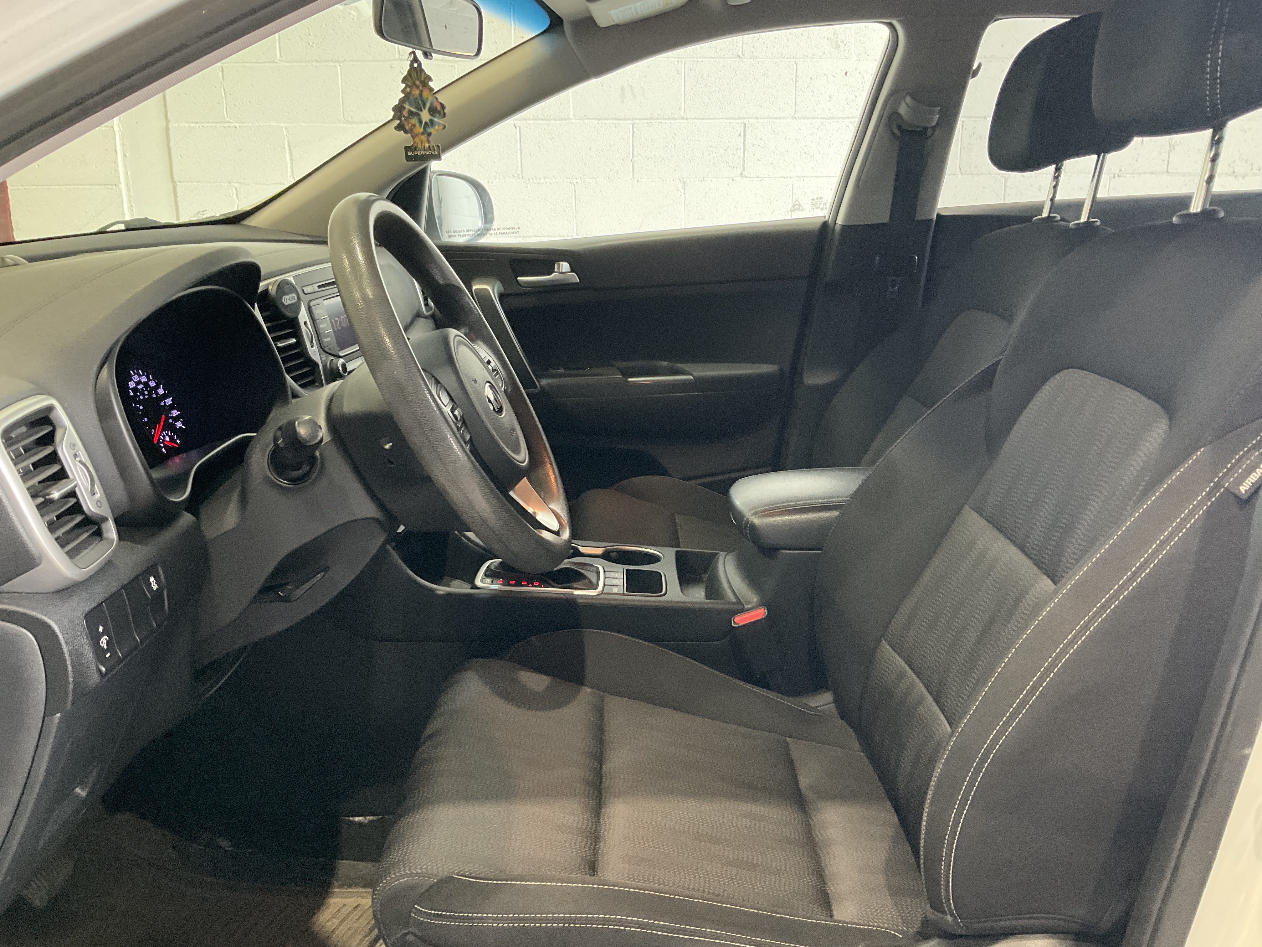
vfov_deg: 48.2
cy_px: 474
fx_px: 1057
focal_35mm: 29
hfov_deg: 61.7
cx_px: 631
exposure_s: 1/60
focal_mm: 3
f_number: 1.8
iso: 250
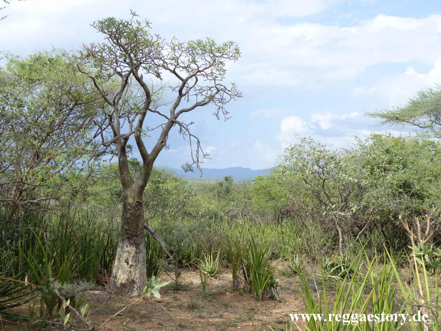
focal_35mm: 50
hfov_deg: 38.2
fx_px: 637
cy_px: 166
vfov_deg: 29.1
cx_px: 220
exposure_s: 1/640
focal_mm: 9.1
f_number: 3.5
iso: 100
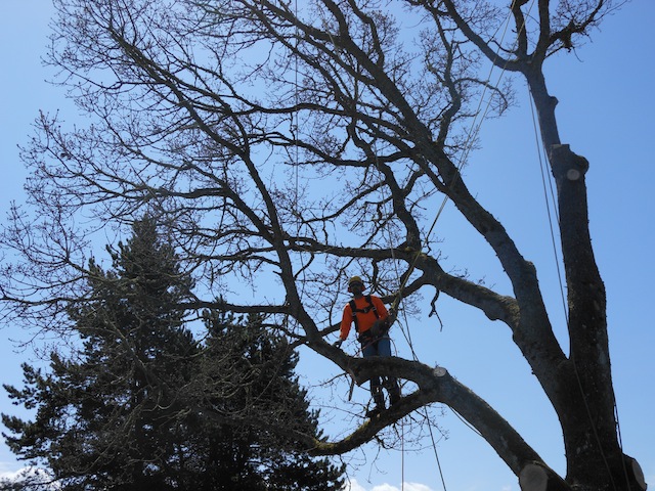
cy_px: 246
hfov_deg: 43.9
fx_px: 814
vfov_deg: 33.6
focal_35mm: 43
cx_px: 328
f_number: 3.8
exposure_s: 1/1250
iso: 80
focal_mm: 7.7
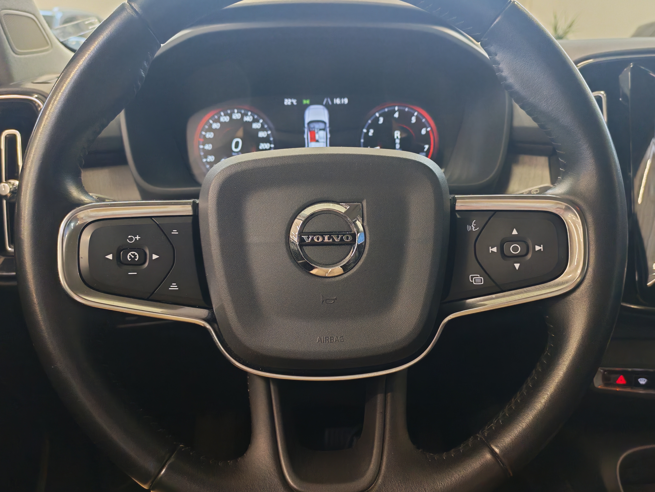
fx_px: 568
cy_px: 246
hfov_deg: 60.0
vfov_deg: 46.8
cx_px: 328
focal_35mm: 30
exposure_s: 1/100
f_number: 1.9
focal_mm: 6.12
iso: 1250
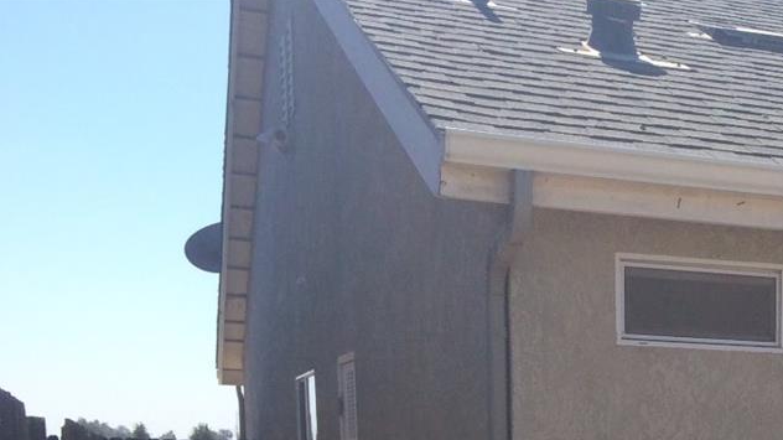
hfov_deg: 25.7
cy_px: 690
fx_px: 1557
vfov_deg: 14.8
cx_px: 908
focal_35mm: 75
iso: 32
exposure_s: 1/1580
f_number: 2.2
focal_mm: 4.15
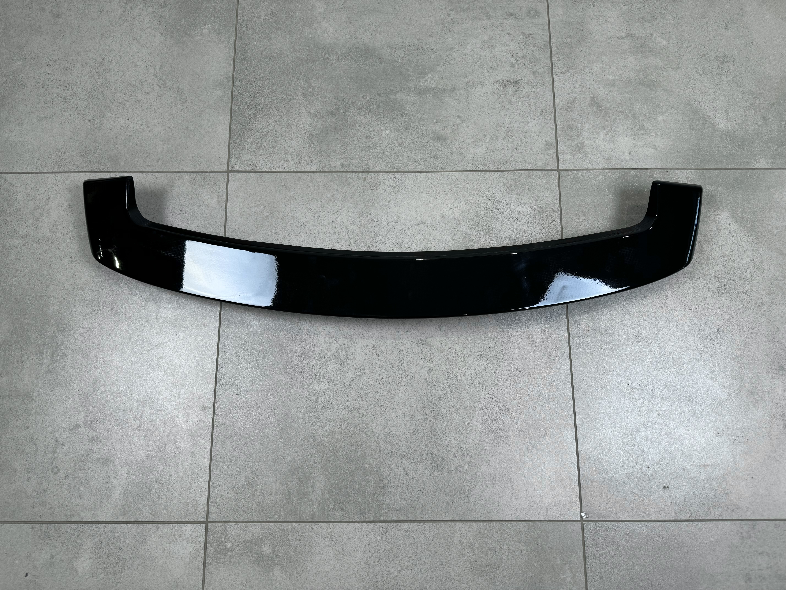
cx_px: 393
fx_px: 545
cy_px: 295
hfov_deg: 71.6
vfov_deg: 56.8
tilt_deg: -78.1
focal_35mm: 24
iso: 80
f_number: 1.78
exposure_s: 1/100
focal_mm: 6.86
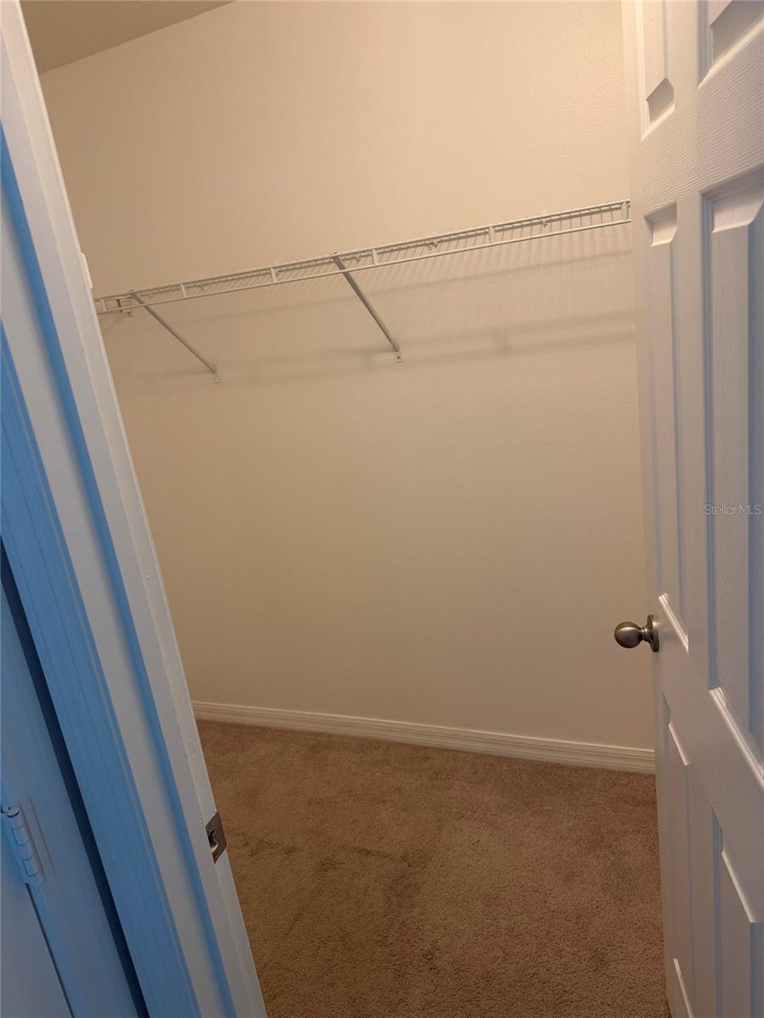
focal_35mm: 24
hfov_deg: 56.8
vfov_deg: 71.6
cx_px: 382
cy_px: 509
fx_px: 706
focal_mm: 6.76
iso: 125
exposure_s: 1/60
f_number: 1.78
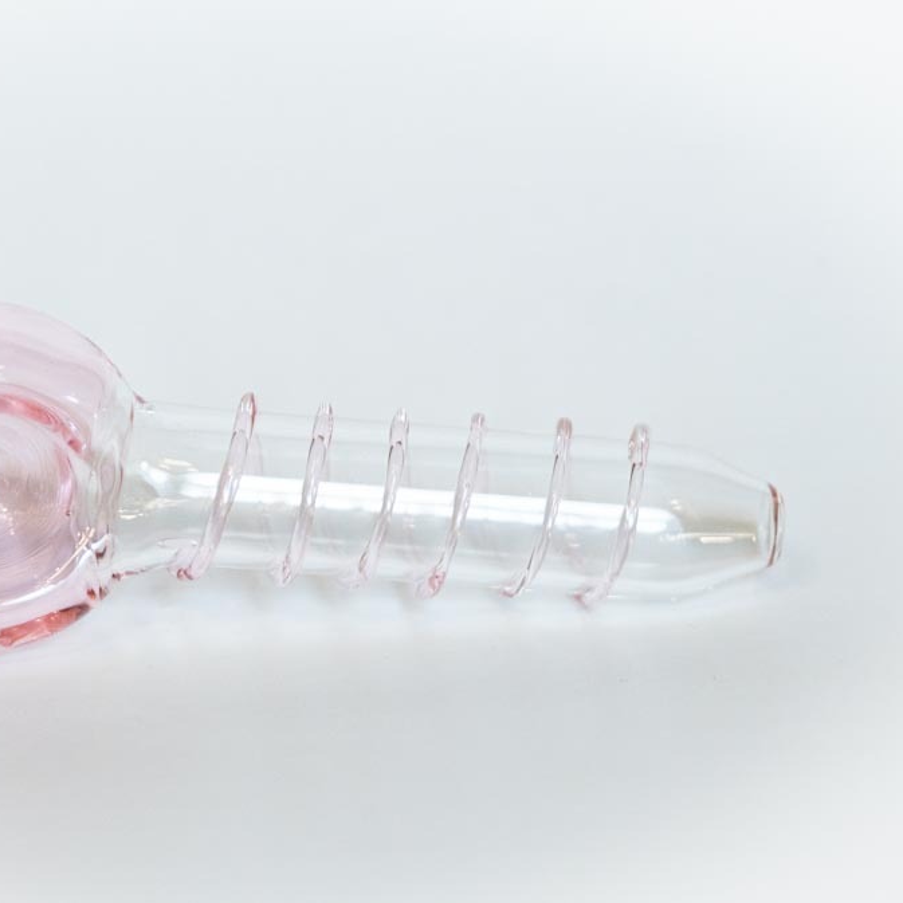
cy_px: 452
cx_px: 242
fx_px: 5135
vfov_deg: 10.0
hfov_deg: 10.0
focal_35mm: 174
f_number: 3.2
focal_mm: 90
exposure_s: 1/640
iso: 2000
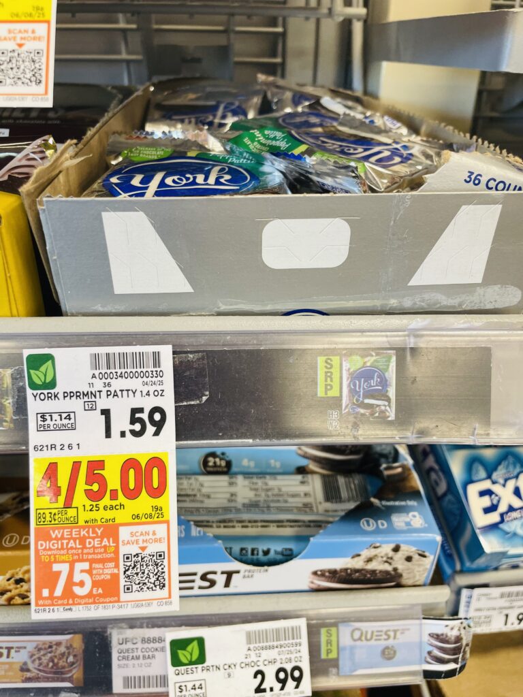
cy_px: 348
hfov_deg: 53.1
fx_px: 524
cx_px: 262
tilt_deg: -26.8
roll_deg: -0.5
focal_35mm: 26
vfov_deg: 67.3
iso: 80
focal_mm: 4.2
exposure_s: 1/72
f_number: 1.6
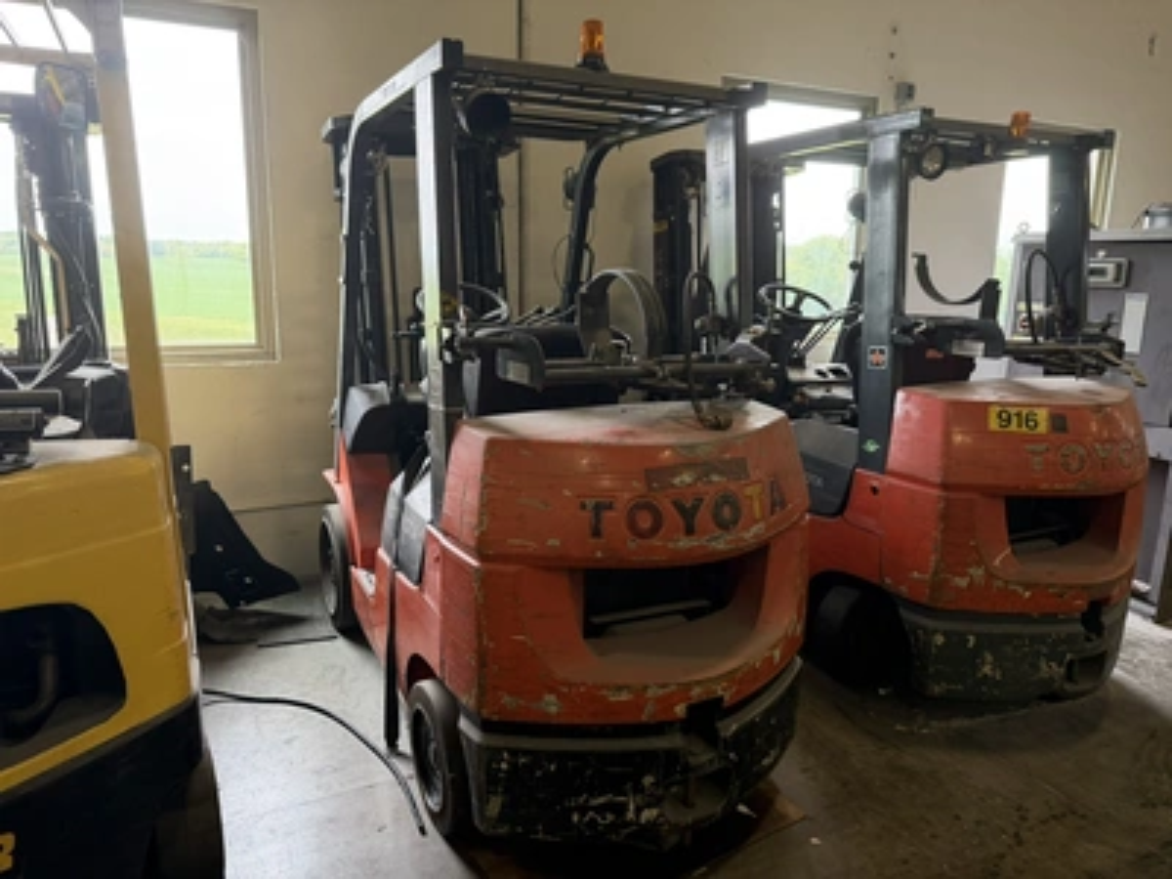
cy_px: 440
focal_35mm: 24
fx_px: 813
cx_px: 586
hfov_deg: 71.6
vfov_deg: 56.8
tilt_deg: -11.6
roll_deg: -1.4
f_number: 1.78
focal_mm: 6.76
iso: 200
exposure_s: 1/115
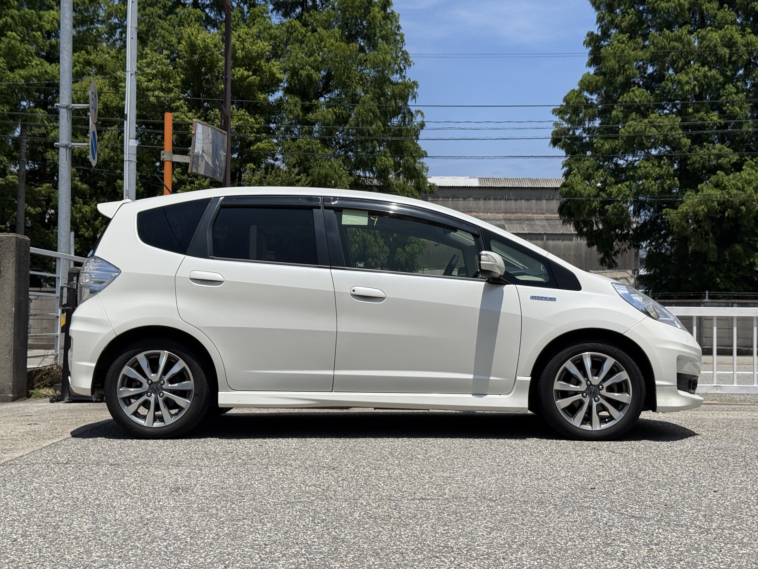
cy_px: 284
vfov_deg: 30.3
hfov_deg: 39.7
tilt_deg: +1.6
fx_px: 1051
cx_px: 379
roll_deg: -0.1
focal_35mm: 48
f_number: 1.78
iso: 64
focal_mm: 6.76
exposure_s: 1/8772
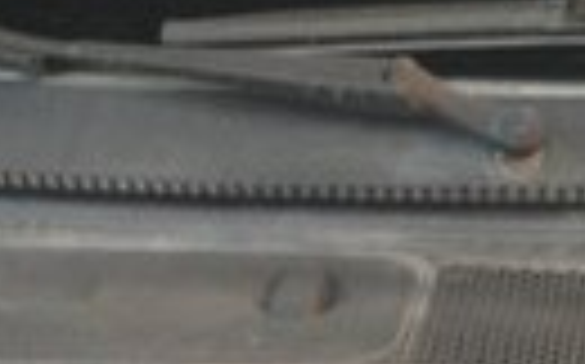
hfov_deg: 11.8
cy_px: 690
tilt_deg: -32.9
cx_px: 369
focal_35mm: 178
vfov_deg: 7.1
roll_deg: +2.6
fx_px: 2835
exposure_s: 1/20
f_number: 2.4
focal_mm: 4.12
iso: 50
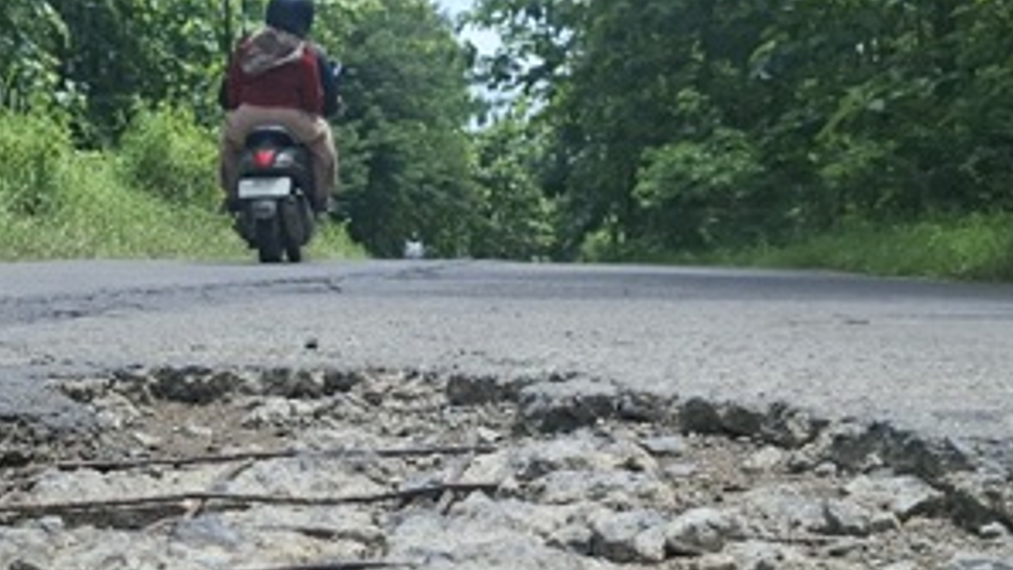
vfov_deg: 20.2
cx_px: 235
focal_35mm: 59
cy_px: 415
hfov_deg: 34.6
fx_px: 1585
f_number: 1.8
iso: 50
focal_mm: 5.54
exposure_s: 1/1736
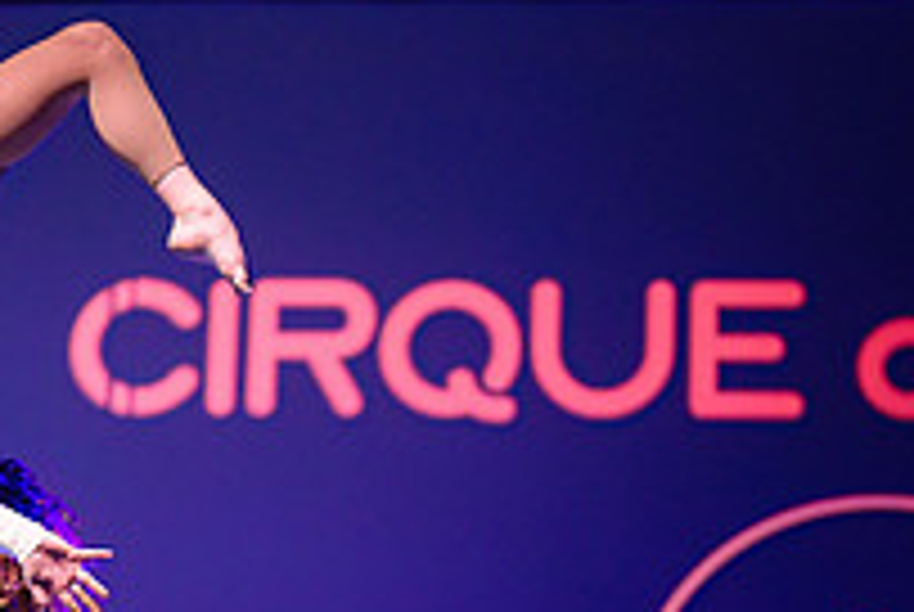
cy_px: 578
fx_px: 4017
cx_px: 384
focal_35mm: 158
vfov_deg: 8.7
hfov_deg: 13.0
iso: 1600
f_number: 1.2
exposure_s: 1/200
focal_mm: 50
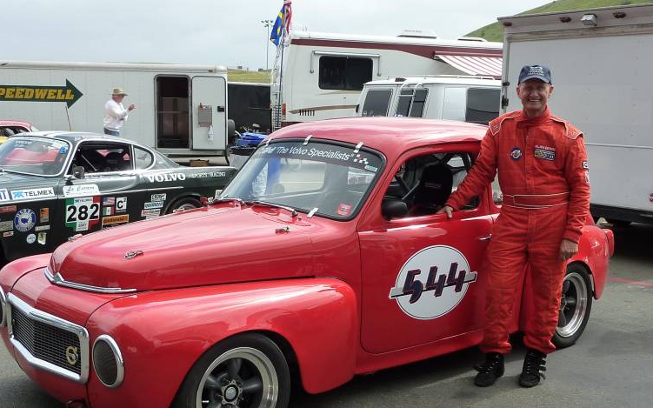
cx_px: 329
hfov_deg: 45.3
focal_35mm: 44
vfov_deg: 29.1
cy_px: 239
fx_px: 783
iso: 125
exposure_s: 1/500
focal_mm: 4.7
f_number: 4
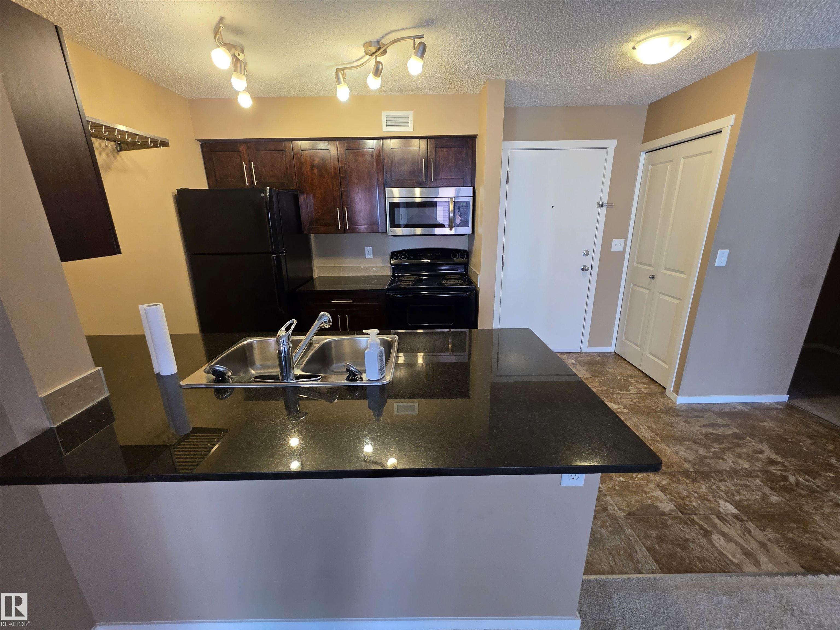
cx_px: 420
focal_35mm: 13
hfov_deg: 106.2
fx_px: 315
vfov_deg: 89.9
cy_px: 315
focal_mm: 2.2
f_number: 1.9
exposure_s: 1/120
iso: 250
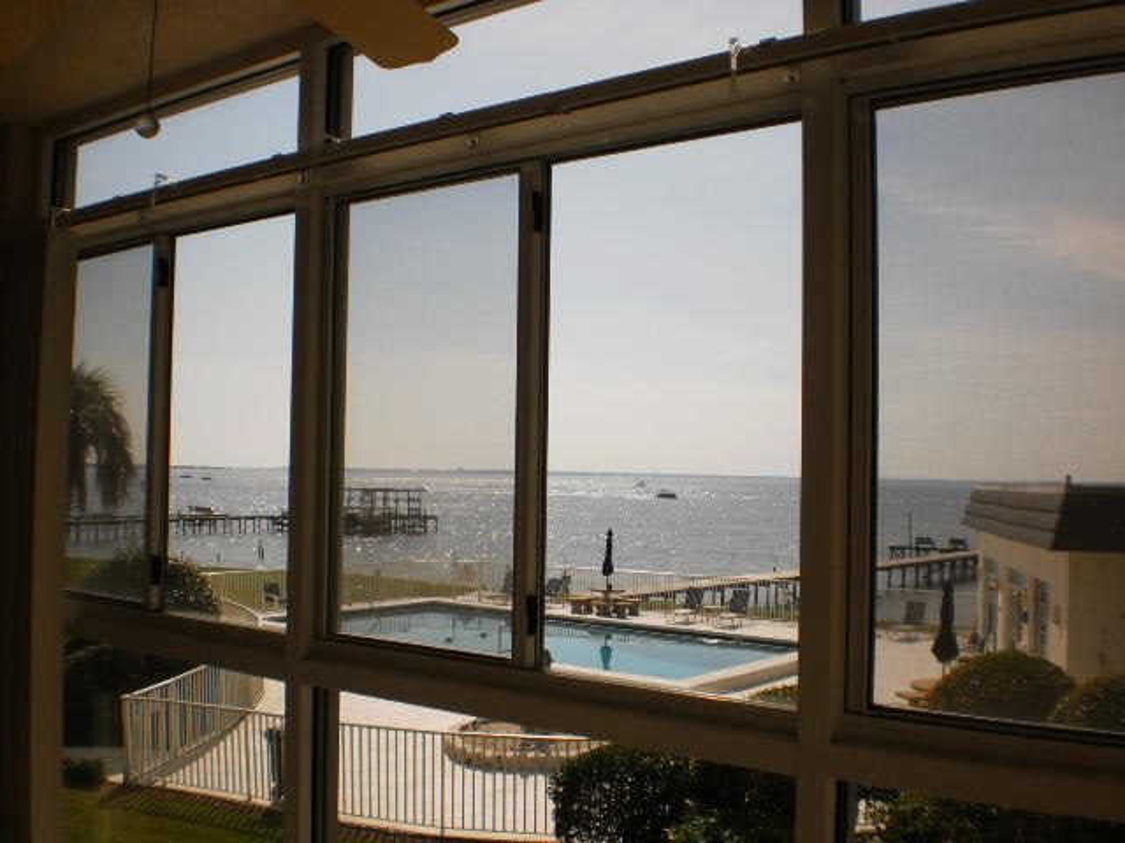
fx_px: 1170
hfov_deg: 51.4
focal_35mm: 36
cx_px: 562
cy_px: 422
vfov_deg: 39.7
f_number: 4.6
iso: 100
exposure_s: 1/1600
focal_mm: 6.3
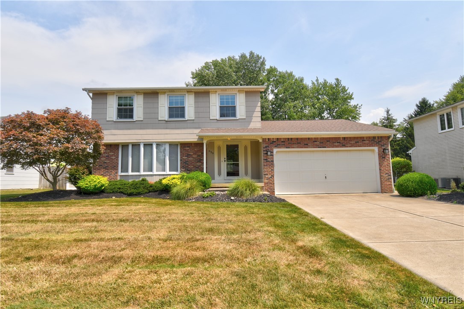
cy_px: 154
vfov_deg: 64.6
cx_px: 232
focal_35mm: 19
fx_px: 245
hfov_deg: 86.9
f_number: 14
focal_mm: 13
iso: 125
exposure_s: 1/80
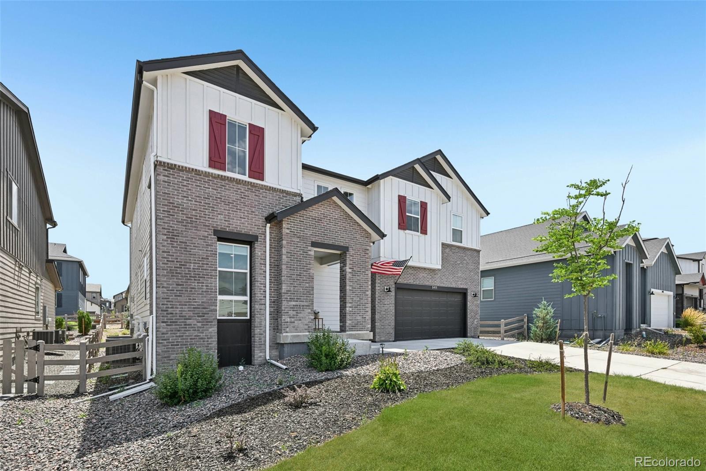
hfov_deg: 96.7
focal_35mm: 16
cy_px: 236
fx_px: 314
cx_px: 353
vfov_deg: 73.7
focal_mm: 16
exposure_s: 1/50
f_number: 10
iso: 64
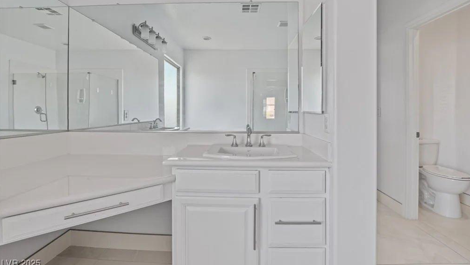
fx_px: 199
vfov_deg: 66.7
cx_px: 238
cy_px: 113
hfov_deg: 99.4
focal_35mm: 16
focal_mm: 10
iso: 400
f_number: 8
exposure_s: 1/6
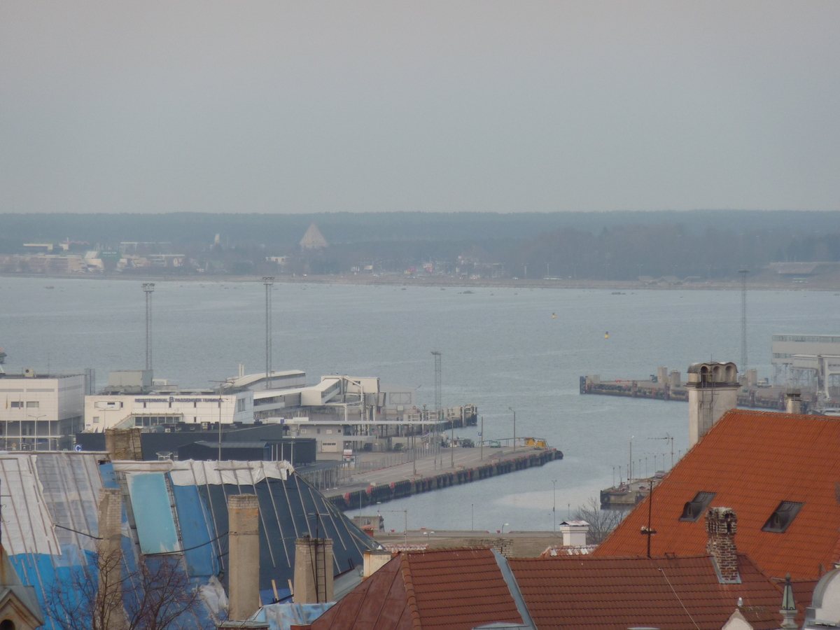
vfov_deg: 5.0
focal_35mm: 300
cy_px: 315
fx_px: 7280
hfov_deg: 6.6
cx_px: 420
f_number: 4.9
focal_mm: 49.2
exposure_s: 1/125
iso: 100
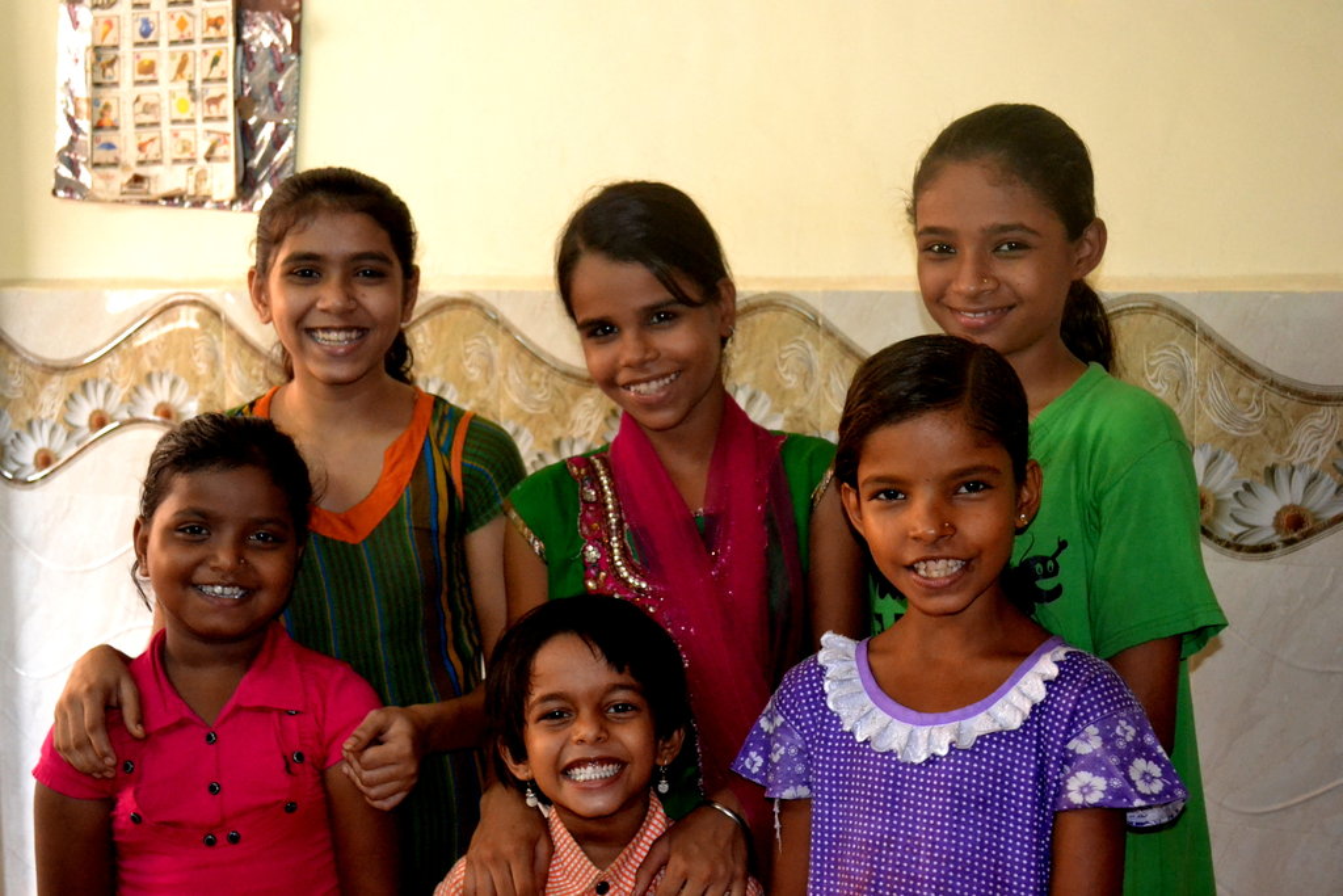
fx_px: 1959
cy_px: 448
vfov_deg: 25.8
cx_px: 672
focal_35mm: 52
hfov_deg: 37.8
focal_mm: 35
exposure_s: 1/60
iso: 3200
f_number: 5
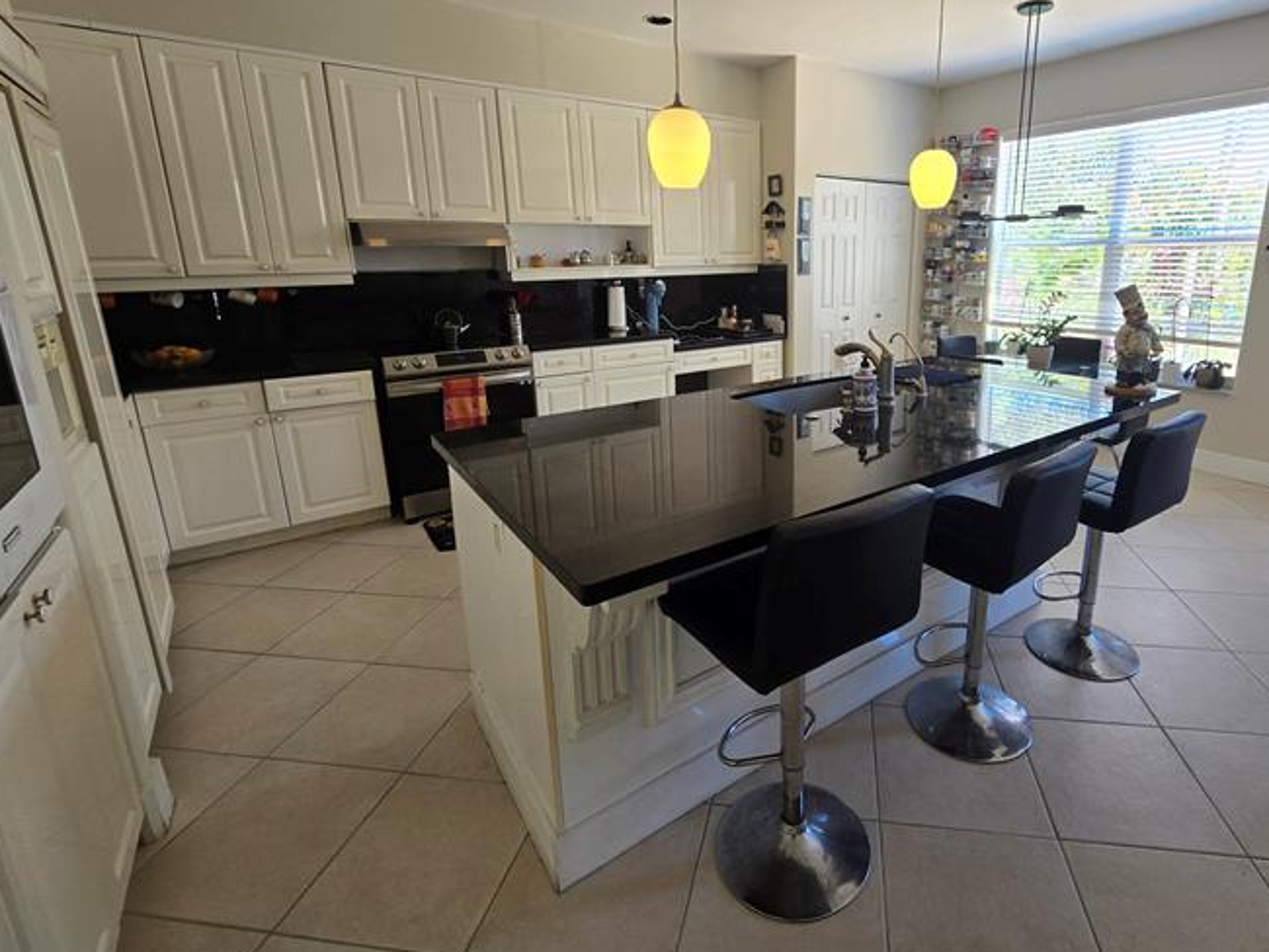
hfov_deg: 93.1
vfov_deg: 77.5
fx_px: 587
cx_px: 767
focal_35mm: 16
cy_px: 394
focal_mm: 2.2
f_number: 2.2
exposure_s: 1/60
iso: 50
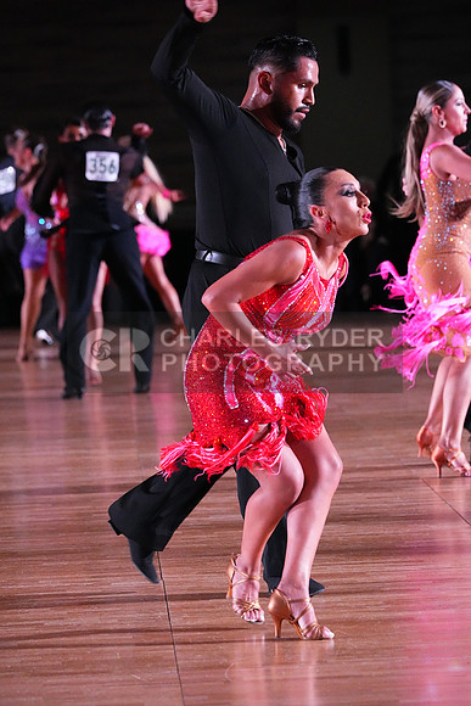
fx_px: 3726
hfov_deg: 7.2
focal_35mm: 190
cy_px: 353
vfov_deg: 10.8
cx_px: 236
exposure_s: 1/400
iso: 12800
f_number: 5.6
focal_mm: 190
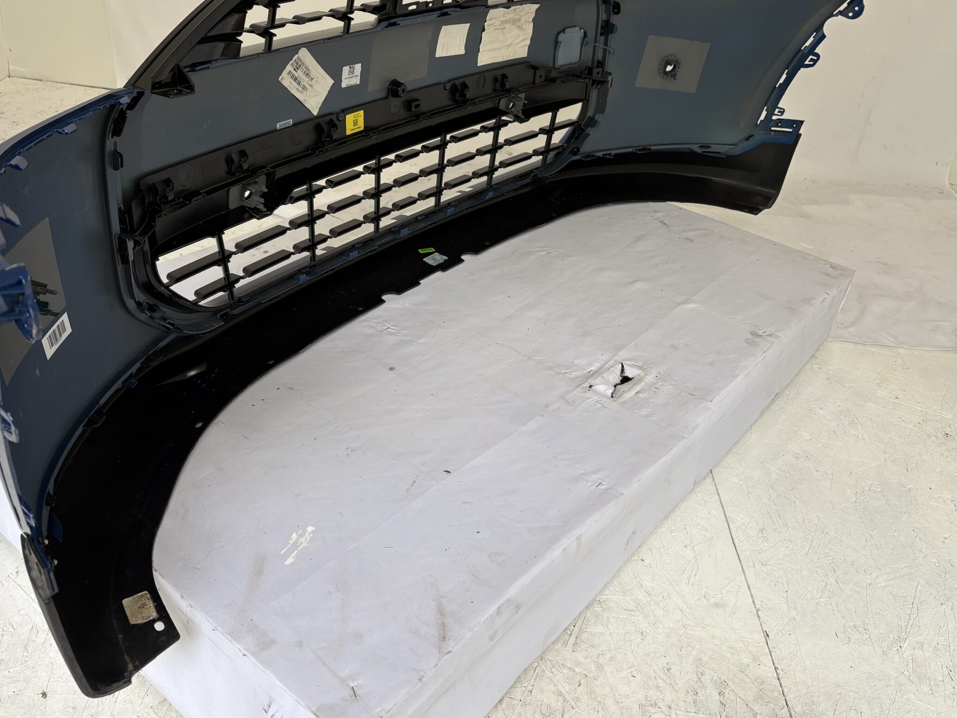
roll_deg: -4.2
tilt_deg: -29.0
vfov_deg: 44.0
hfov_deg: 56.6
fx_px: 885
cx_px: 410
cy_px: 308
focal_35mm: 32
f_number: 1.6
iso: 32
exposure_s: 1/122
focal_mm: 5.96
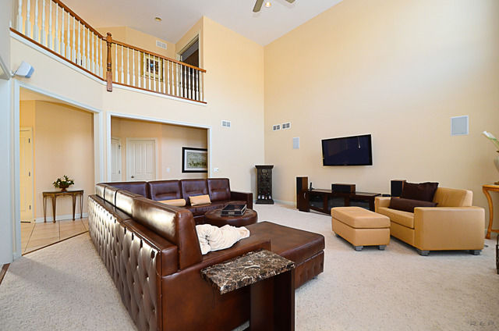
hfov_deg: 100.5
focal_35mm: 15
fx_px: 208
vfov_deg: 77.1
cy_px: 166
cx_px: 250
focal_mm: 10
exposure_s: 1/60
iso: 800
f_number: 6.3
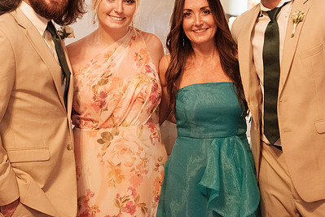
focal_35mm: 77
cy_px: 66
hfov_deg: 26.3
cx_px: 152
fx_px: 695
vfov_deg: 17.7
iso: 10000
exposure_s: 1/125
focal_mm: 35
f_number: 2.8
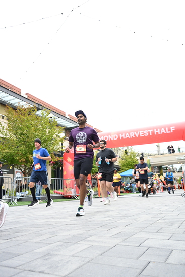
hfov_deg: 45.0
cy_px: 138
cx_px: 92
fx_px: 223
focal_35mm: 29
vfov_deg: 63.6
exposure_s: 1/640
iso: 2000
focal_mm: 29
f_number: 4
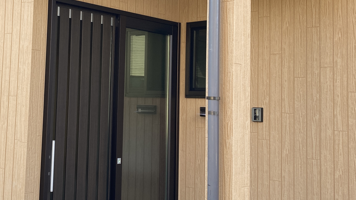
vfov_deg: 21.7
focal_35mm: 55
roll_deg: -3.6
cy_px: 58
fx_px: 519
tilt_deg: +6.0
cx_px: 105
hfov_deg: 37.2
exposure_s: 1/121
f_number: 1.8
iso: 40
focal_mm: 3.99
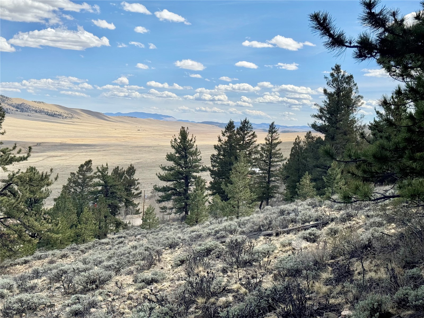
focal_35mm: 48
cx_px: 212
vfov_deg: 30.3
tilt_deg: -3.8
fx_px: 588
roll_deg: -4.0
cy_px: 159
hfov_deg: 39.7
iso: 64
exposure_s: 1/5848
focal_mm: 6.76
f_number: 1.78
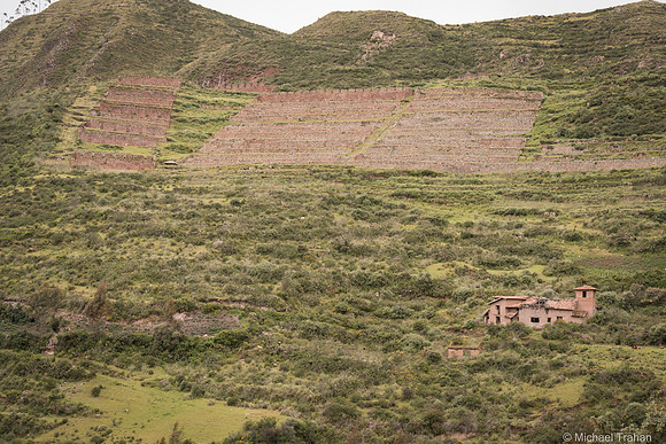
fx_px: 1129
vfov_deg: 22.3
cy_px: 222
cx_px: 333
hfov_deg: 32.9
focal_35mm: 61
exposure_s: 1/160
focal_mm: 61
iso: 160
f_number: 8
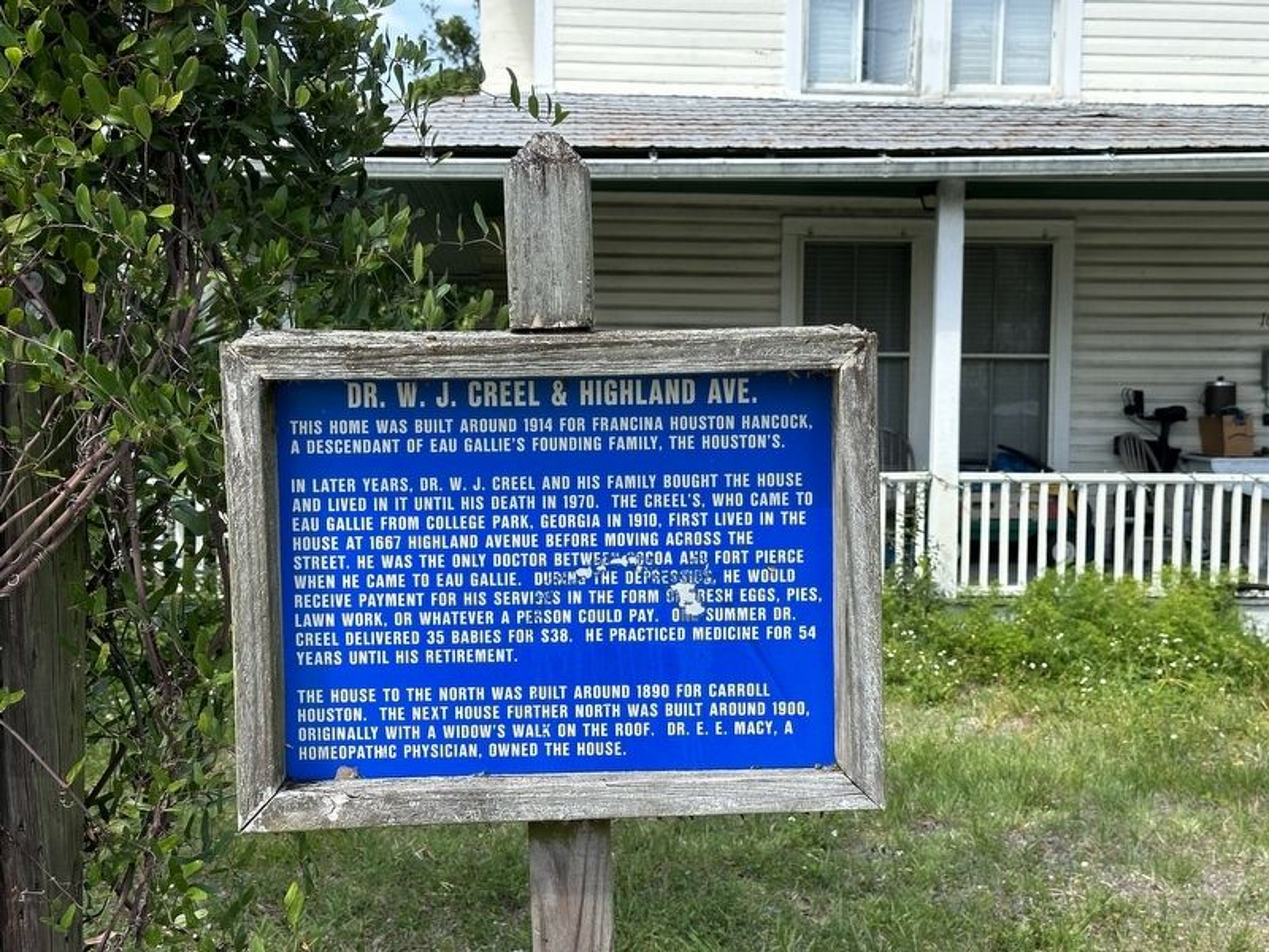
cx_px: 634
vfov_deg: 30.3
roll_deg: -0.3
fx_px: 1760
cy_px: 476
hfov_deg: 39.7
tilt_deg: -3.8
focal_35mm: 48
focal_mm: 6.86
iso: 64
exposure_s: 1/1289
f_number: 1.78
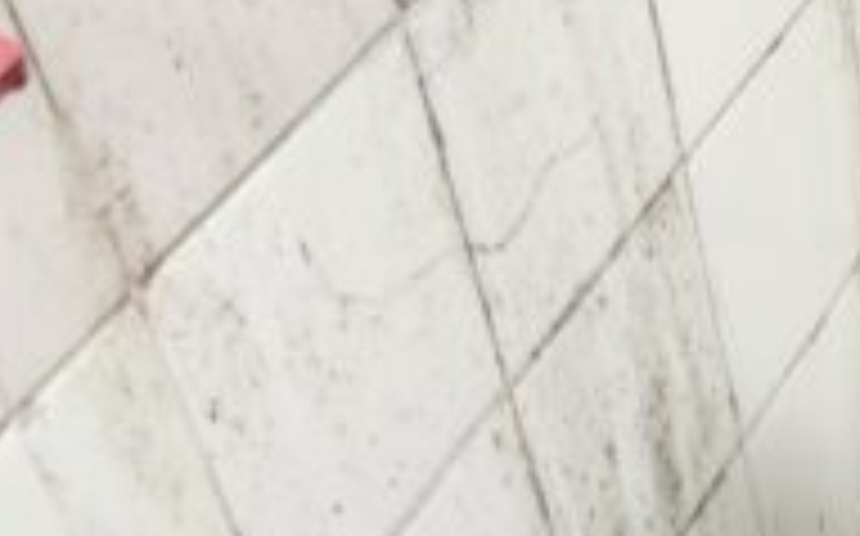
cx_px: 1031
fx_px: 2295
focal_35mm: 98
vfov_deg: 12.8
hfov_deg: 19.9
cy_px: 748
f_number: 1.7
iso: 640
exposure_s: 1/60
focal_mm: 6.3
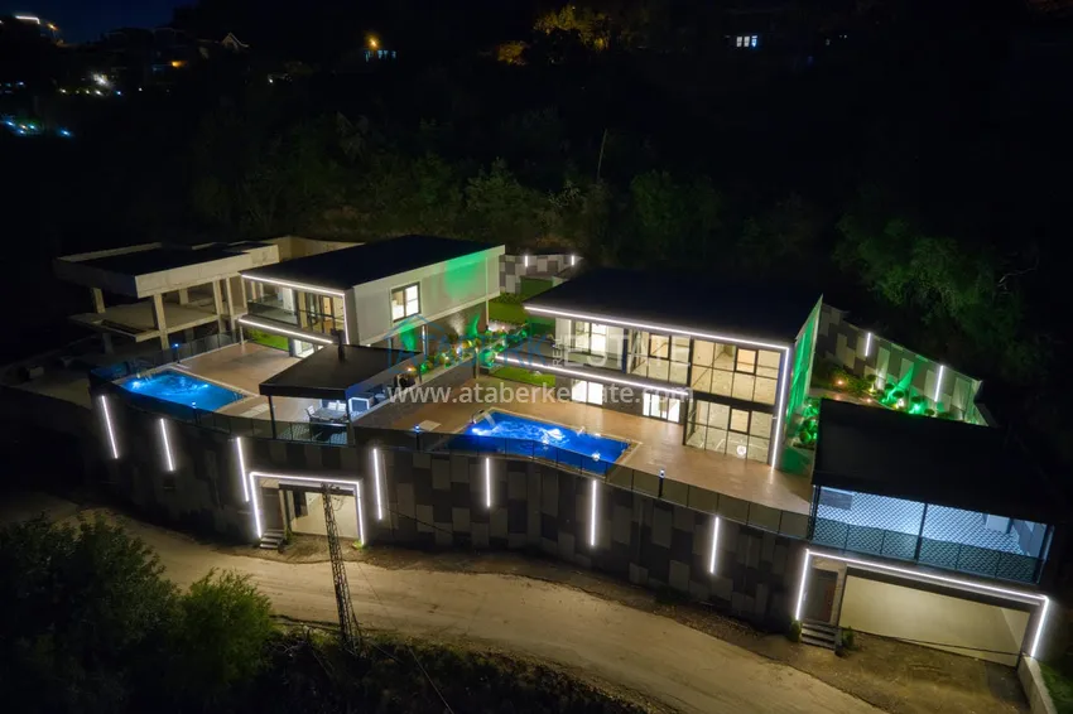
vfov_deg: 57.2
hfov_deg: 78.6
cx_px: 536
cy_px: 357
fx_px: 655
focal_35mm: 22
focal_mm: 8.38
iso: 550
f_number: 2.8
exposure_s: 1/10
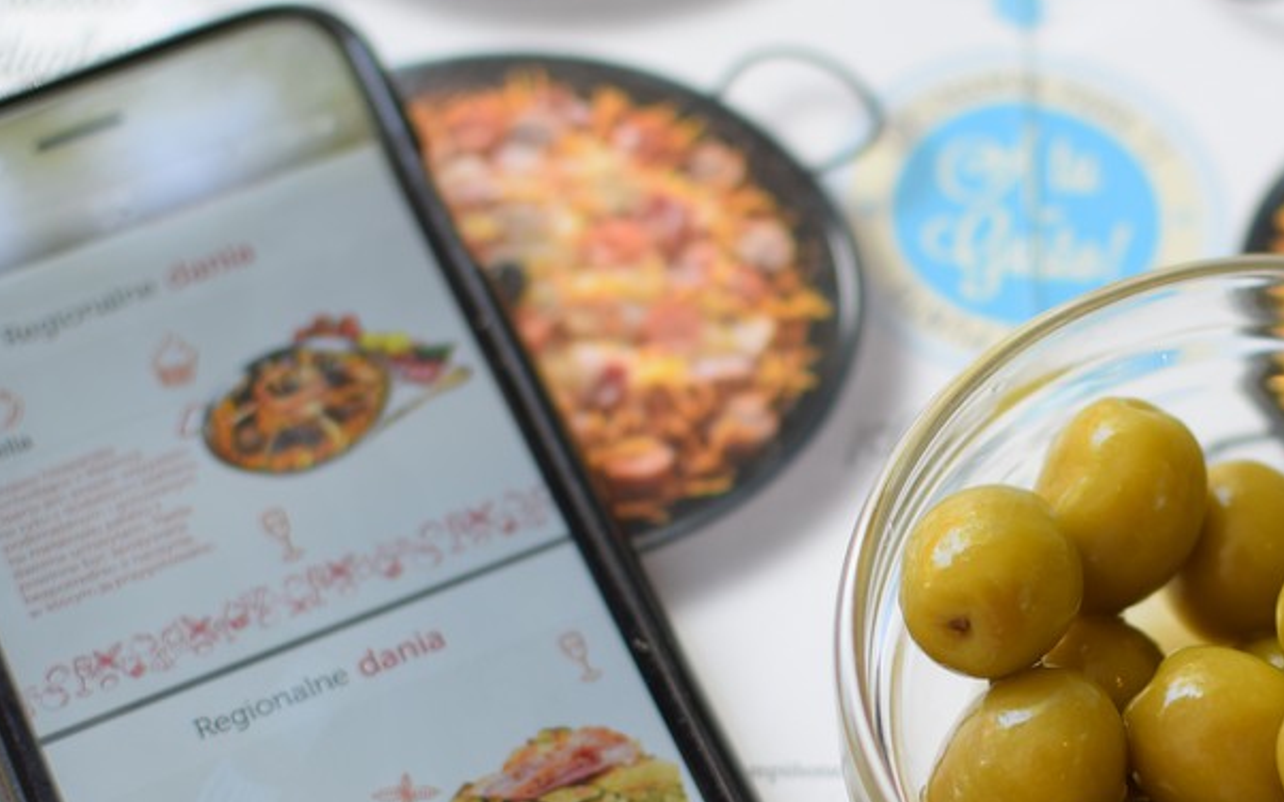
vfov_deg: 13.0
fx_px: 3497
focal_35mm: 100
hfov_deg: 20.7
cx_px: 951
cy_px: 629
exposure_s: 1/125
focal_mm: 35
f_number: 3.2
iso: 100
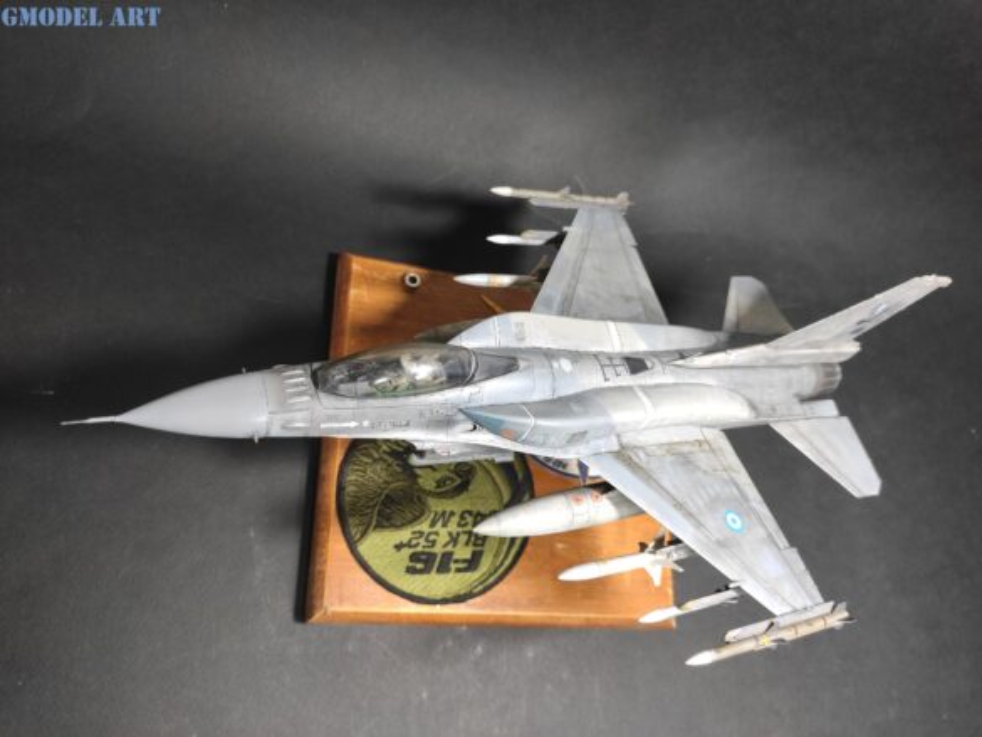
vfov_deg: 53.1
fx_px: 738
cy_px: 368
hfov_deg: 67.3
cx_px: 491
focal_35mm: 26
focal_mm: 4.77
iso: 354
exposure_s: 1/100
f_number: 1.75
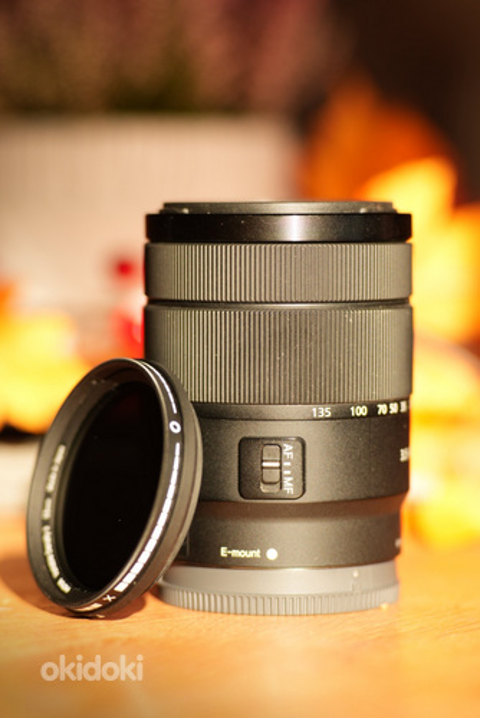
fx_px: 2696
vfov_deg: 15.2
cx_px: 240
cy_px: 359
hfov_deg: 10.2
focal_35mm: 135
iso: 100
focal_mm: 90
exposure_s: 1/400
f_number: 2.8
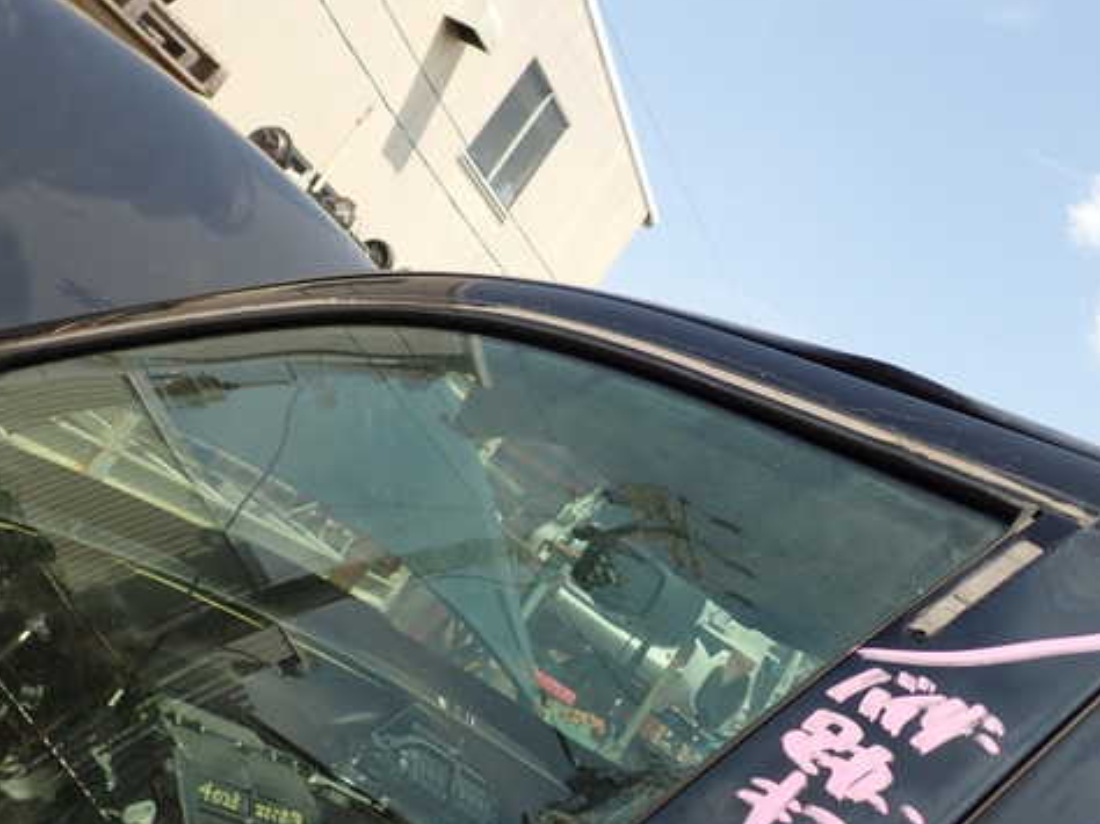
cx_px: 585
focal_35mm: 38
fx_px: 1207
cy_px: 429
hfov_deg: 49.0
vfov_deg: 37.7
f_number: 3.2
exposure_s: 1/640
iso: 100
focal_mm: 5.4
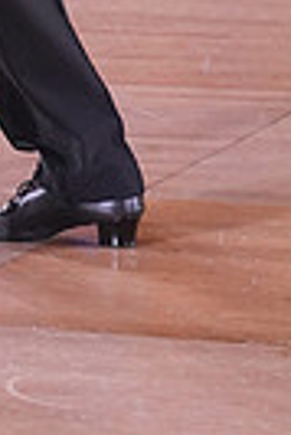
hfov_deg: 4.2
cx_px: -224
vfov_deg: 6.2
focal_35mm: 327
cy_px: -389
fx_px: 3954
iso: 4000
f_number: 4
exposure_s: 1/500
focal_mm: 75
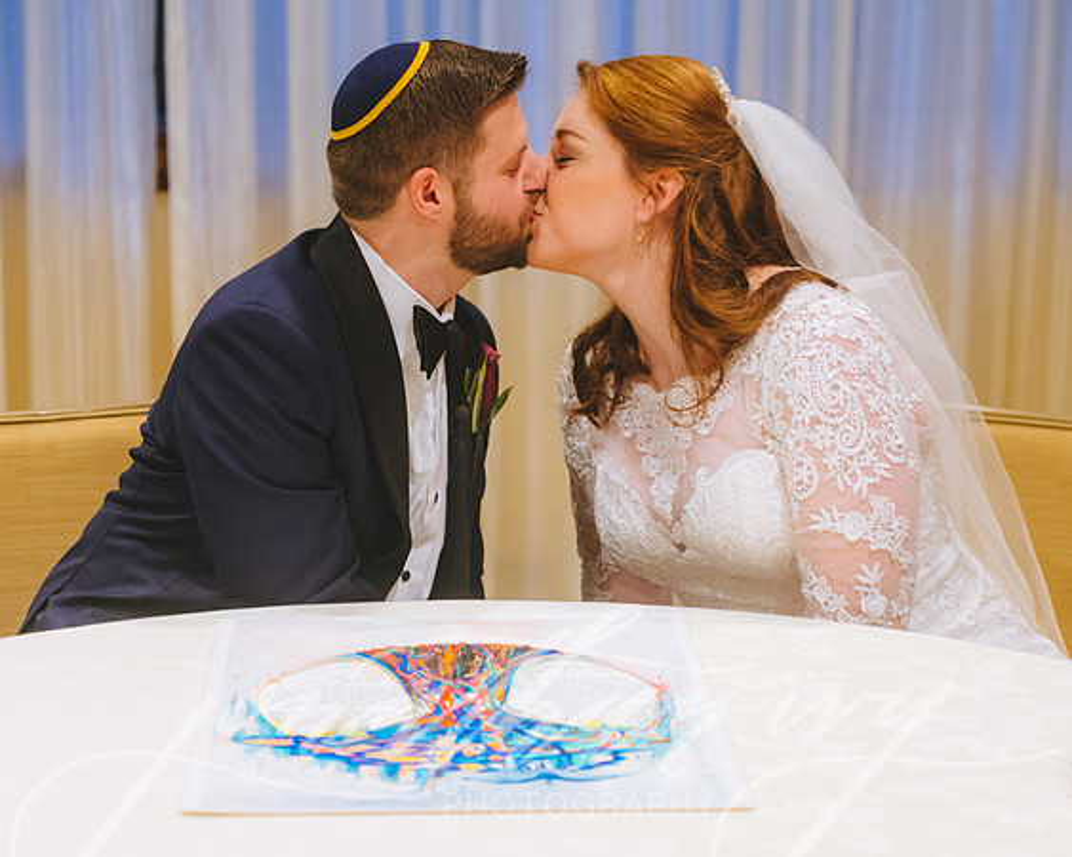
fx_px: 2970
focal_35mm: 94
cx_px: 552
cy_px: 470
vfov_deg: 16.4
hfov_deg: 20.5
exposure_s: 1/125
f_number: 2.8
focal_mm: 70
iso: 1250
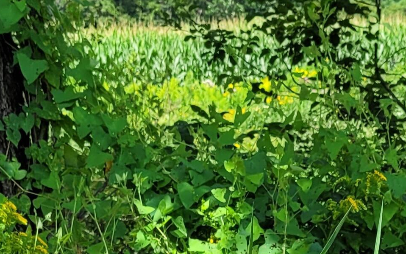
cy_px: 511
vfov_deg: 10.4
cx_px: 328
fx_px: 1284
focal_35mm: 116
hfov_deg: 17.8
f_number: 1.8
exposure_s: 1/1497
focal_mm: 5.4
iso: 40
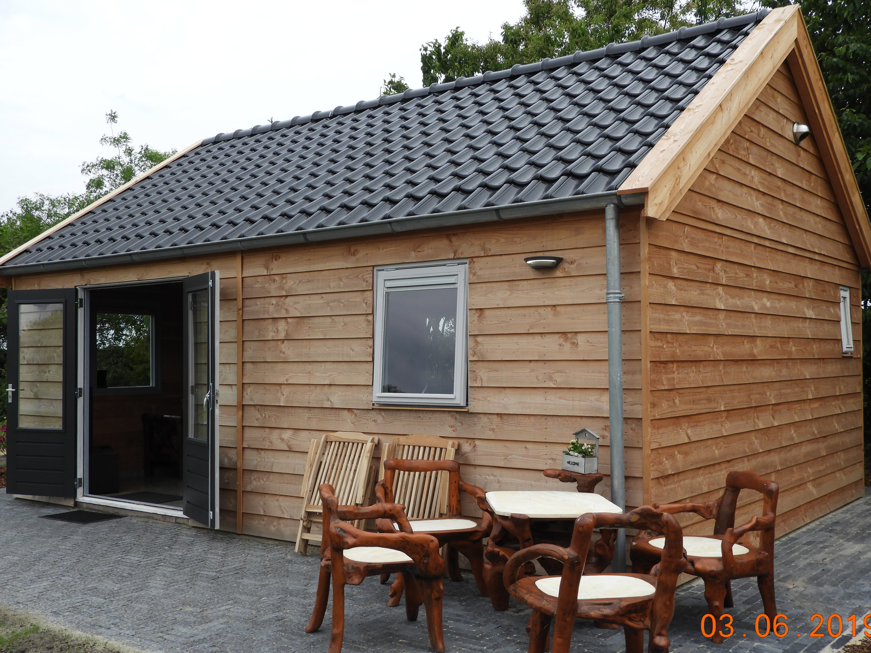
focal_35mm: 37
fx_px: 931
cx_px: 433
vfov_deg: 38.7
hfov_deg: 50.1
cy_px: 336
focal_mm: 5.9
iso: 100
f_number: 3.6
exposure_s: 1/800
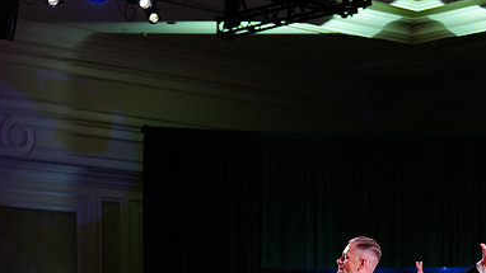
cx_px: 242
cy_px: 367
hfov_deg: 17.3
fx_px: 1598
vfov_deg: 9.6
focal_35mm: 124
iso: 1250
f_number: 2.8
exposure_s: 1/400
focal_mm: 78
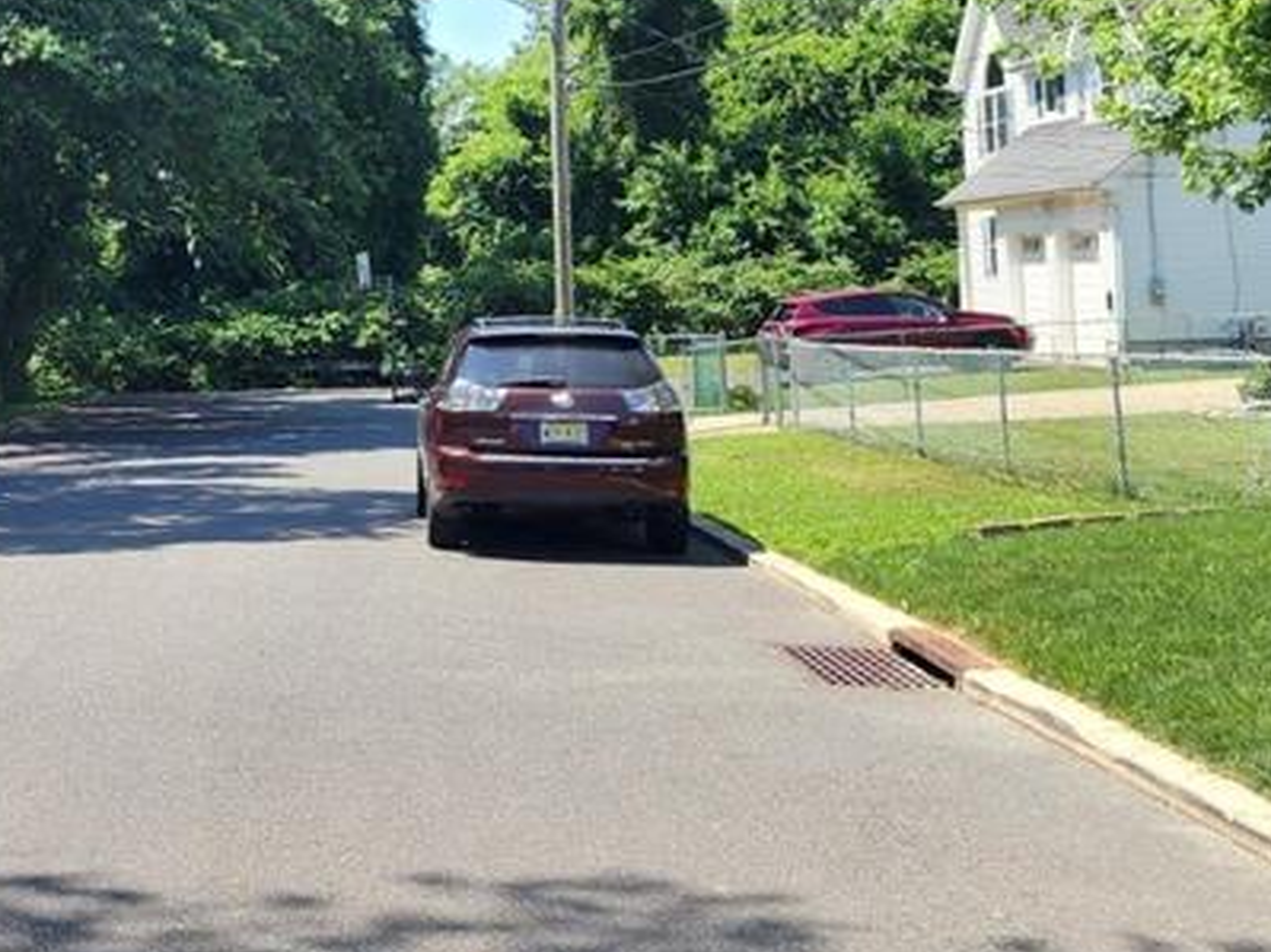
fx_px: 2166
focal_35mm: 59
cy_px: 258
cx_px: -92
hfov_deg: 29.7
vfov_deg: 24.6
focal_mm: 6.4
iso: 12
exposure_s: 1/456
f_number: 1.8
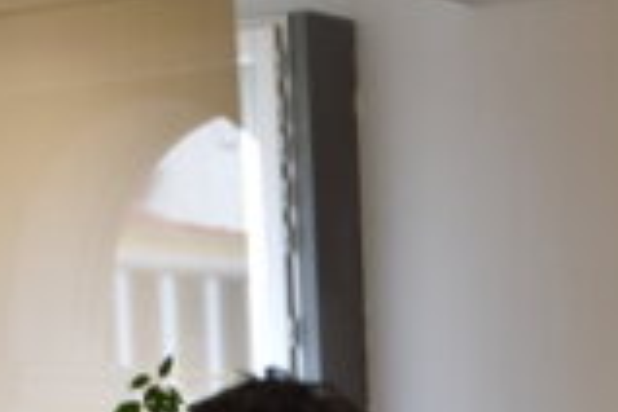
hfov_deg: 12.2
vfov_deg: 8.1
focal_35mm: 162
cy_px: 812
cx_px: 886
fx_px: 2781
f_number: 5
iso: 400
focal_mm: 26
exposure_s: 1/100
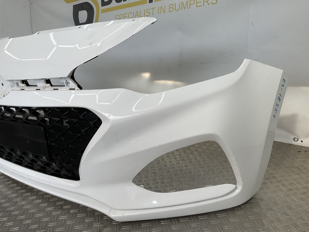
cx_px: 154
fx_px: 259
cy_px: 116
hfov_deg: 61.7
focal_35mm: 29
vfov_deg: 48.2
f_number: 1.8
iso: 16
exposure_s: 1/425
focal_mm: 3
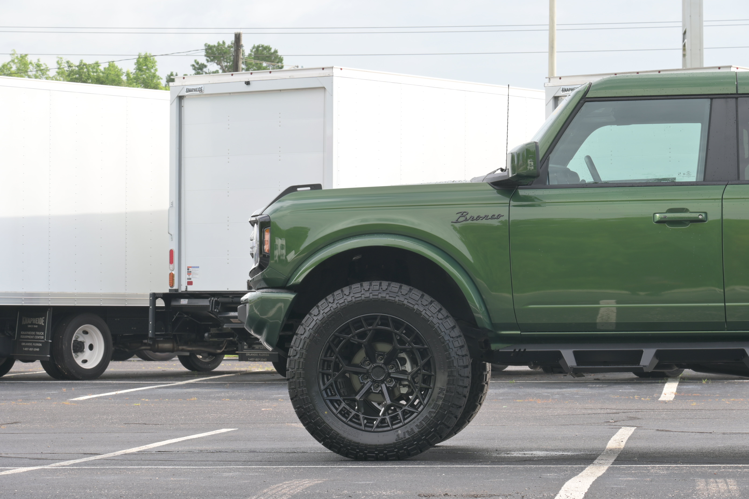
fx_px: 2653
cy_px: 250
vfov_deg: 10.8
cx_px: 374
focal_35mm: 128
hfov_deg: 16.1
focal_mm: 85
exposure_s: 1/15
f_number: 13
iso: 100
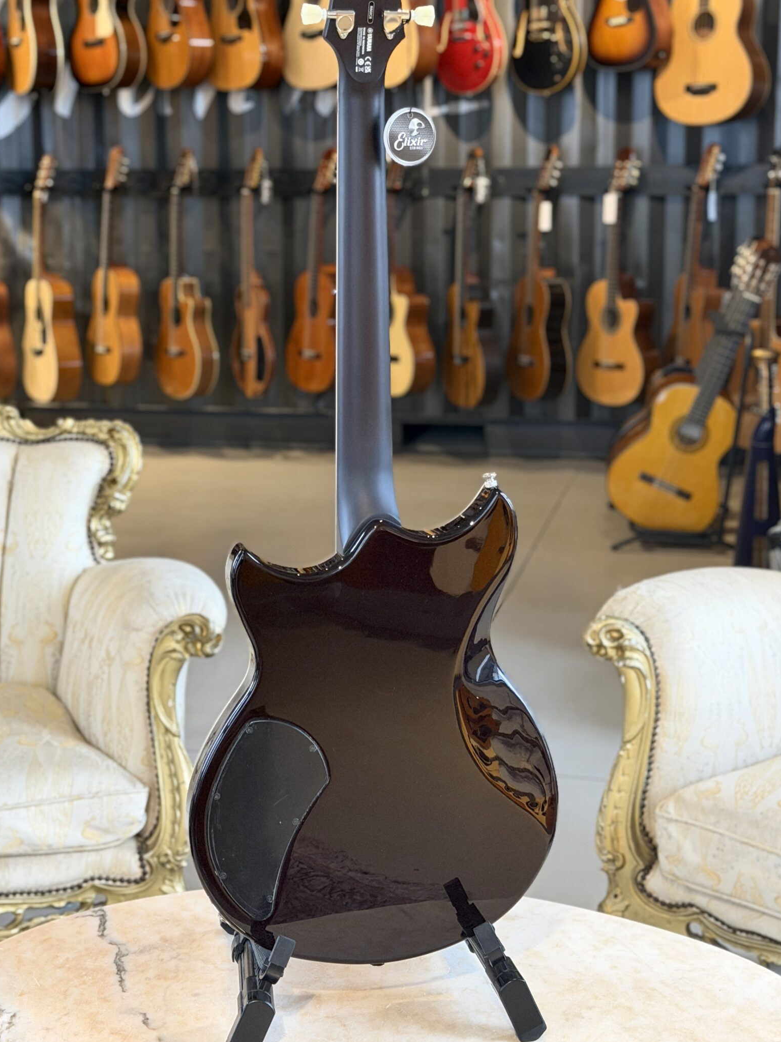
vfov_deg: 32.1
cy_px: 407
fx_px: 1805
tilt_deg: -8.6
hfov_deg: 24.4
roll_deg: +0.6
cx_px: 369
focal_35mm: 60
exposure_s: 1/33
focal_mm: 6.76
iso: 250
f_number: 1.78
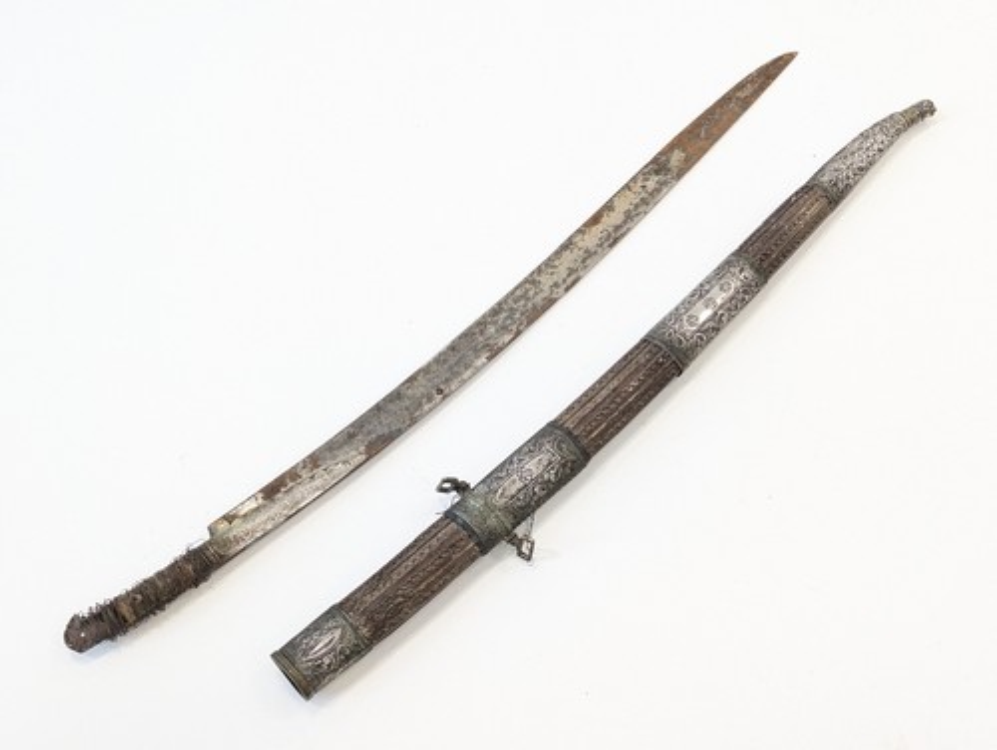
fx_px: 1384
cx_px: 498
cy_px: 375
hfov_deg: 39.6
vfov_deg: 30.3
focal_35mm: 48
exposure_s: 1/99.9
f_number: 1.85
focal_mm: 6.81
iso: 225
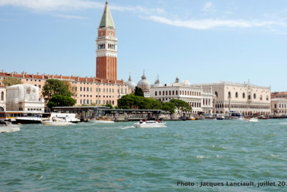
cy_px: 92
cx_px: 148
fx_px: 443
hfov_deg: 35.9
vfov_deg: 24.5
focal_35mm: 56
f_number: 22
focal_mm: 35
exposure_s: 1/40
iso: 100
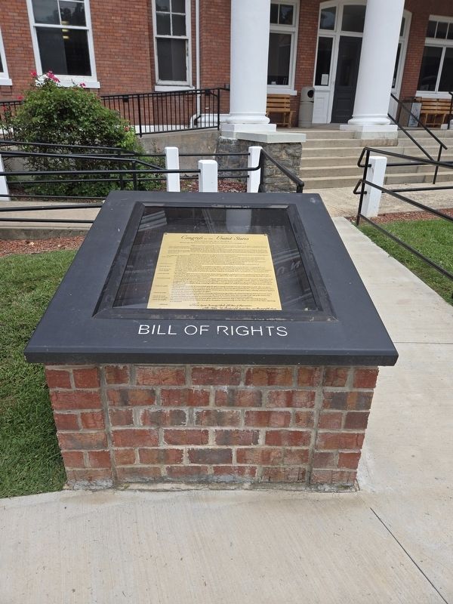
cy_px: 302
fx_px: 401
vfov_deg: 73.9
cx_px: 226
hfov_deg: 58.9
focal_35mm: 23
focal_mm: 5.4
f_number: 1.8
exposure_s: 1/1242
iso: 25
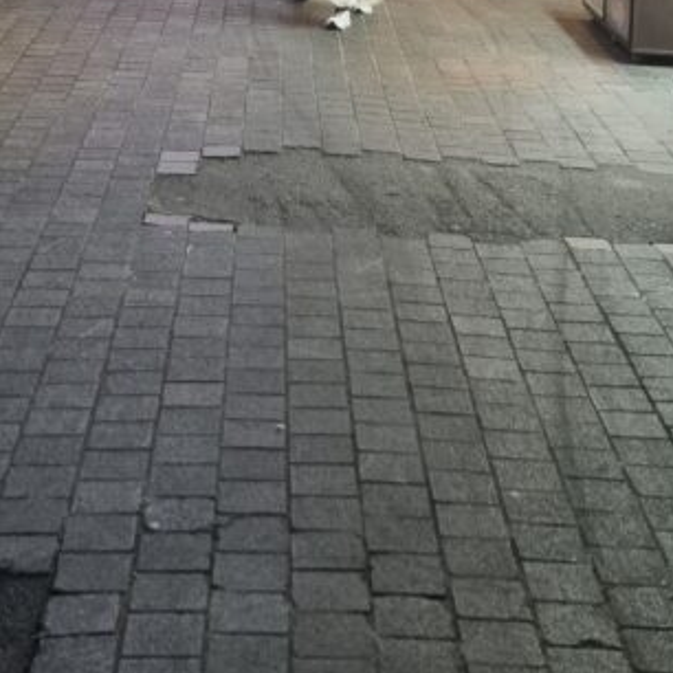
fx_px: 1694
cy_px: -380
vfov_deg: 19.2
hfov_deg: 22.5
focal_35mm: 77
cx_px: 347
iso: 125
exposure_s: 1/120
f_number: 1.8
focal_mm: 5.4
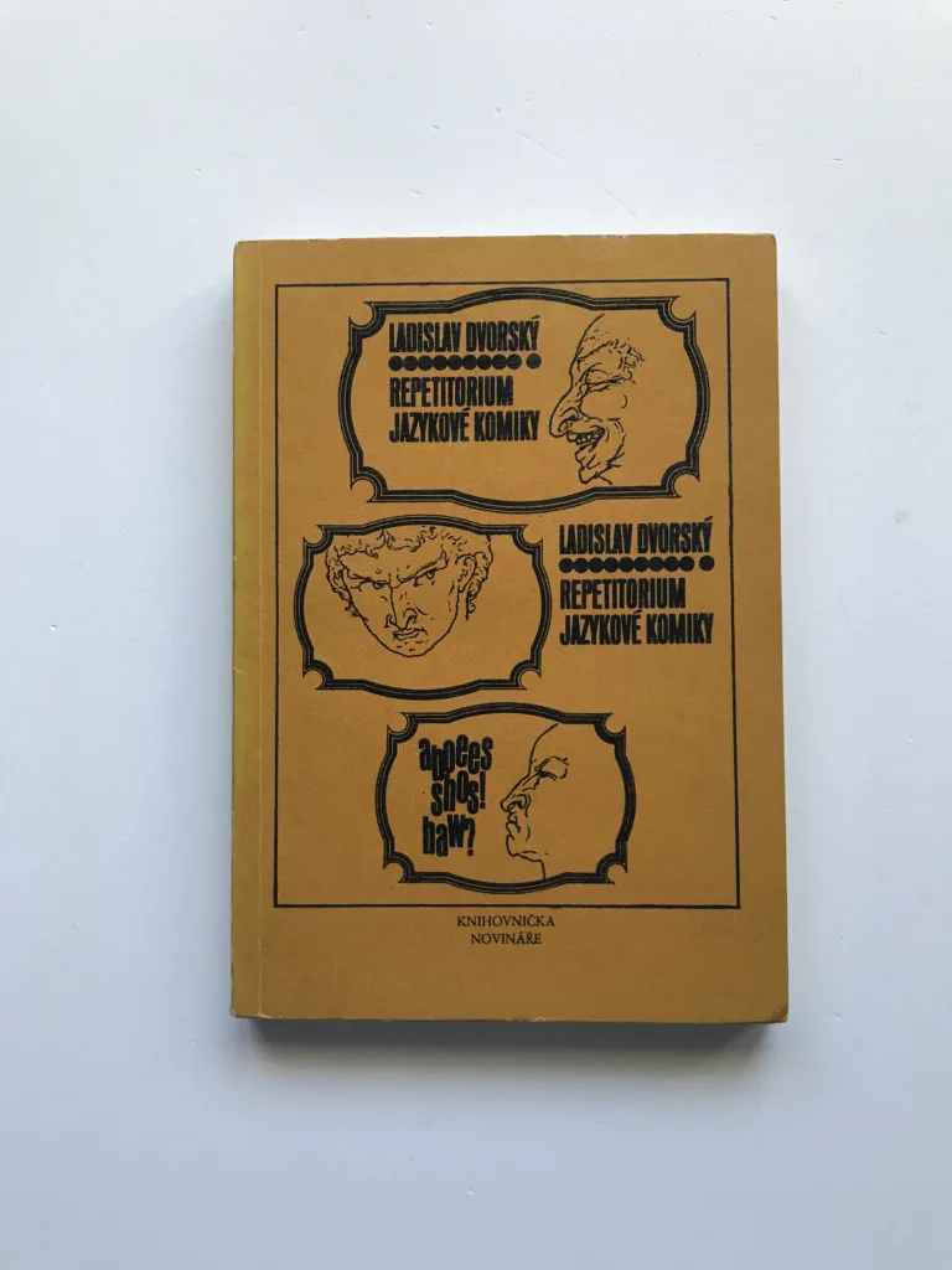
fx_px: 1027
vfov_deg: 63.4
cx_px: 476
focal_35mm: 28
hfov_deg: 49.7
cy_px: 635
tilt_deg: -87.6
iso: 25
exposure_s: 1/33
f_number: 1.8
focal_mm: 3.99
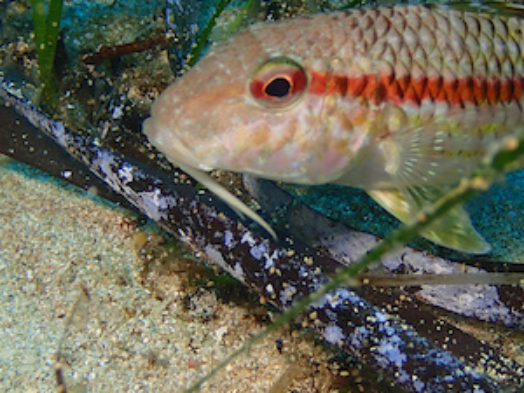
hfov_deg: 17.3
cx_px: 306
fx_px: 1726
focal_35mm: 114
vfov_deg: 13.0
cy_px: 206
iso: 100
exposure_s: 1/200
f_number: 5
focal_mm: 10.29
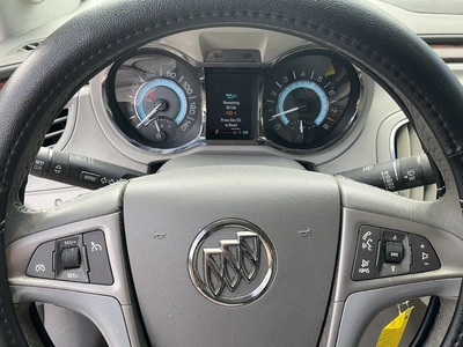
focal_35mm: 29
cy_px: 174
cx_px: 232
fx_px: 388
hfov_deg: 61.7
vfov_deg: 48.2
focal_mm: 3
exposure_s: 1/122
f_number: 1.8
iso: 20
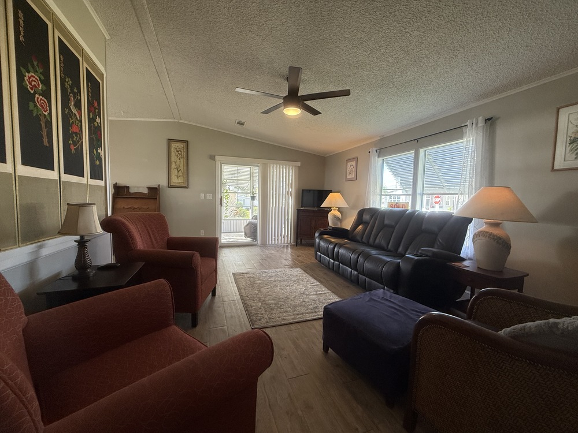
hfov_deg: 102.1
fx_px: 234
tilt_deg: -4.0
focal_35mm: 14
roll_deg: -1.2
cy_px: 216
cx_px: 289
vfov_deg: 85.7
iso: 200
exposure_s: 1/120
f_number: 2.2
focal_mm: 2.22
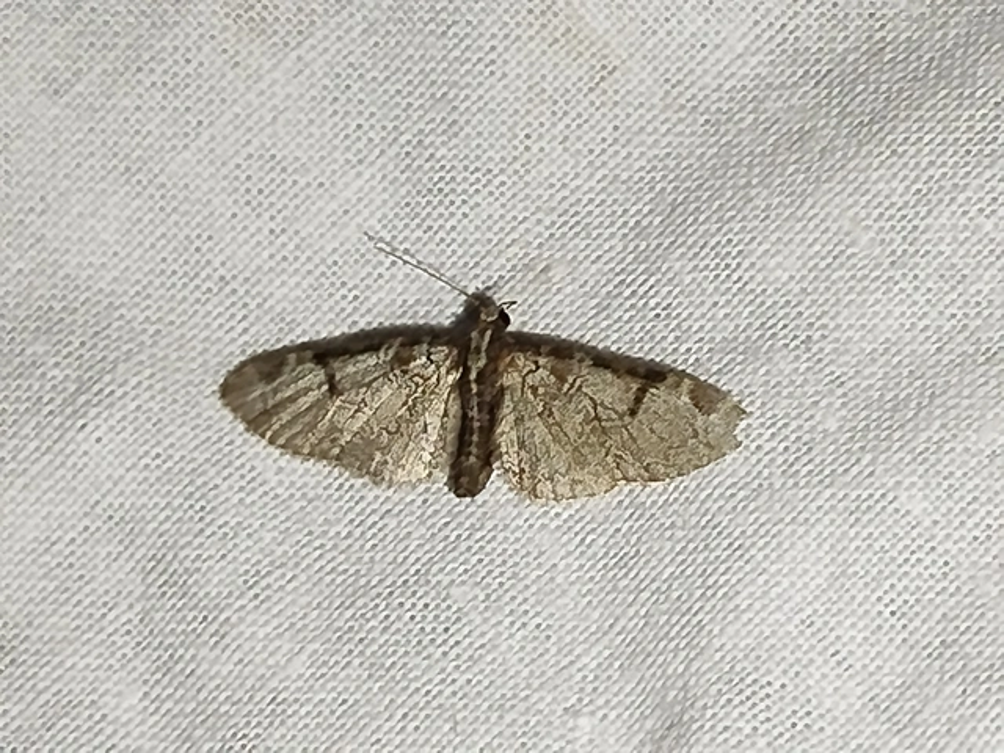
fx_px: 3393
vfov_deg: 12.7
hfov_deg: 16.8
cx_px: 502
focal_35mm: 117
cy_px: 376
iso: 125
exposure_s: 1/50
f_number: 1.7
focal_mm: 5.31
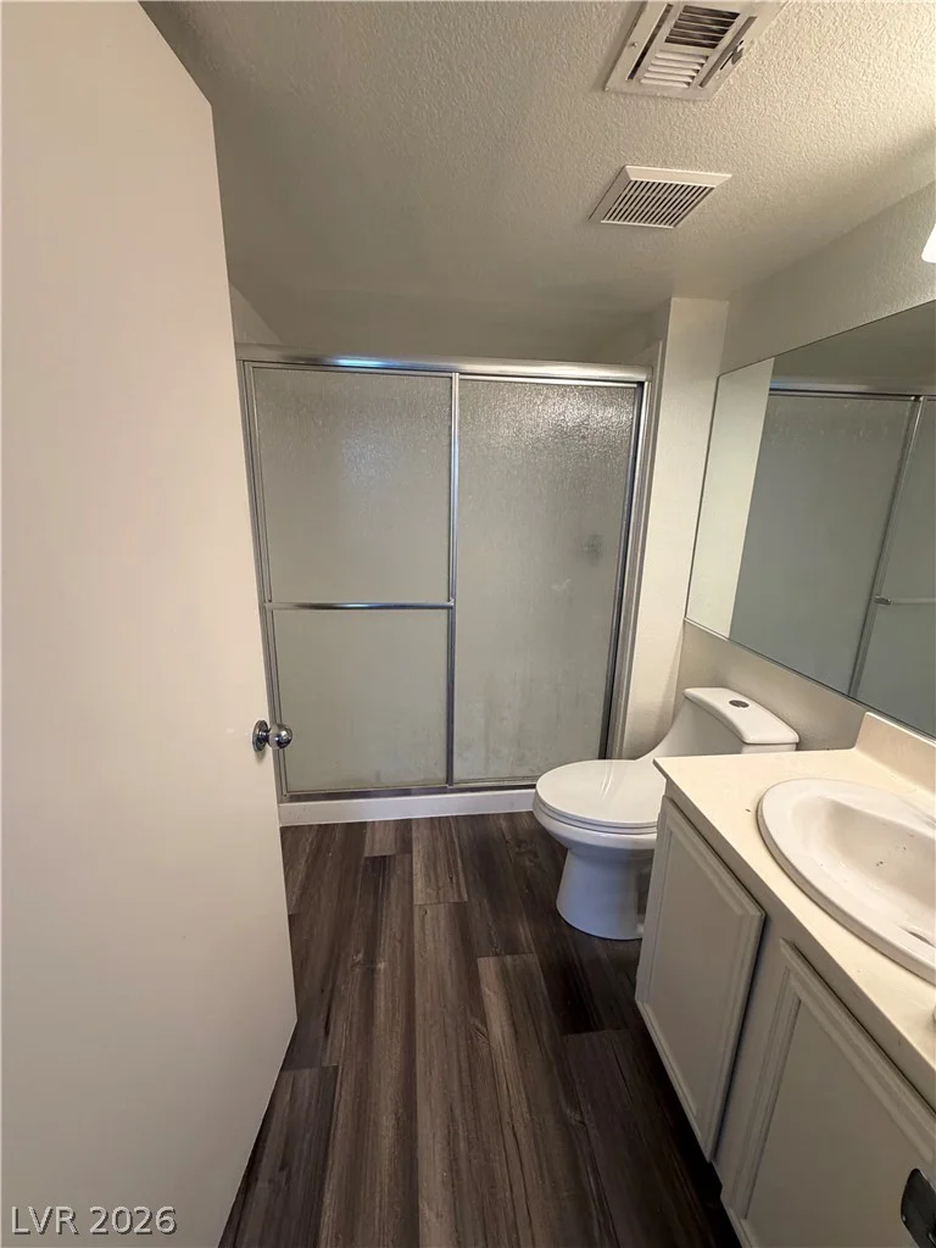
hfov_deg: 85.7
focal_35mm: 14
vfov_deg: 102.1
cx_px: 468
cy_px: 624
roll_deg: -1.2
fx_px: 505
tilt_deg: -13.7
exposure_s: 1/120
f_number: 2.2
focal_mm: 2.22
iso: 200
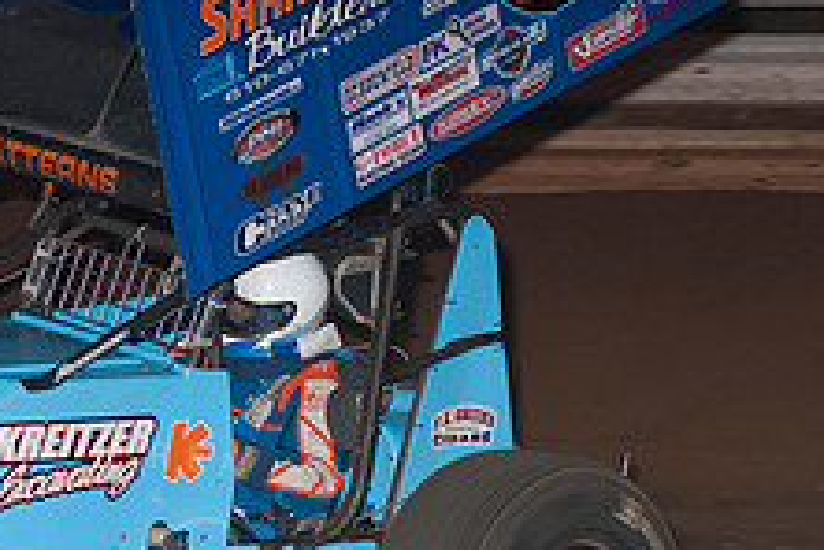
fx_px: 7187
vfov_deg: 4.4
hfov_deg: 6.6
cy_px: 320
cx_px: 160
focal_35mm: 314
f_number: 4
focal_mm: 80
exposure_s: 1/400
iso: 400
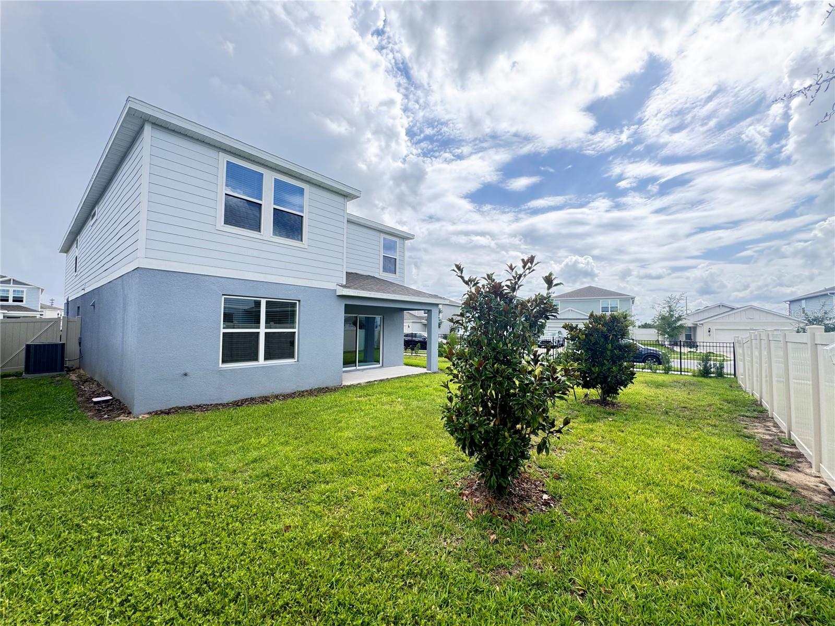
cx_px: 418
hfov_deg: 102.1
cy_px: 313
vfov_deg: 85.7
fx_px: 338
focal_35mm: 14
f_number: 2.2
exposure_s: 1/433
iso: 40
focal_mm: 2.22
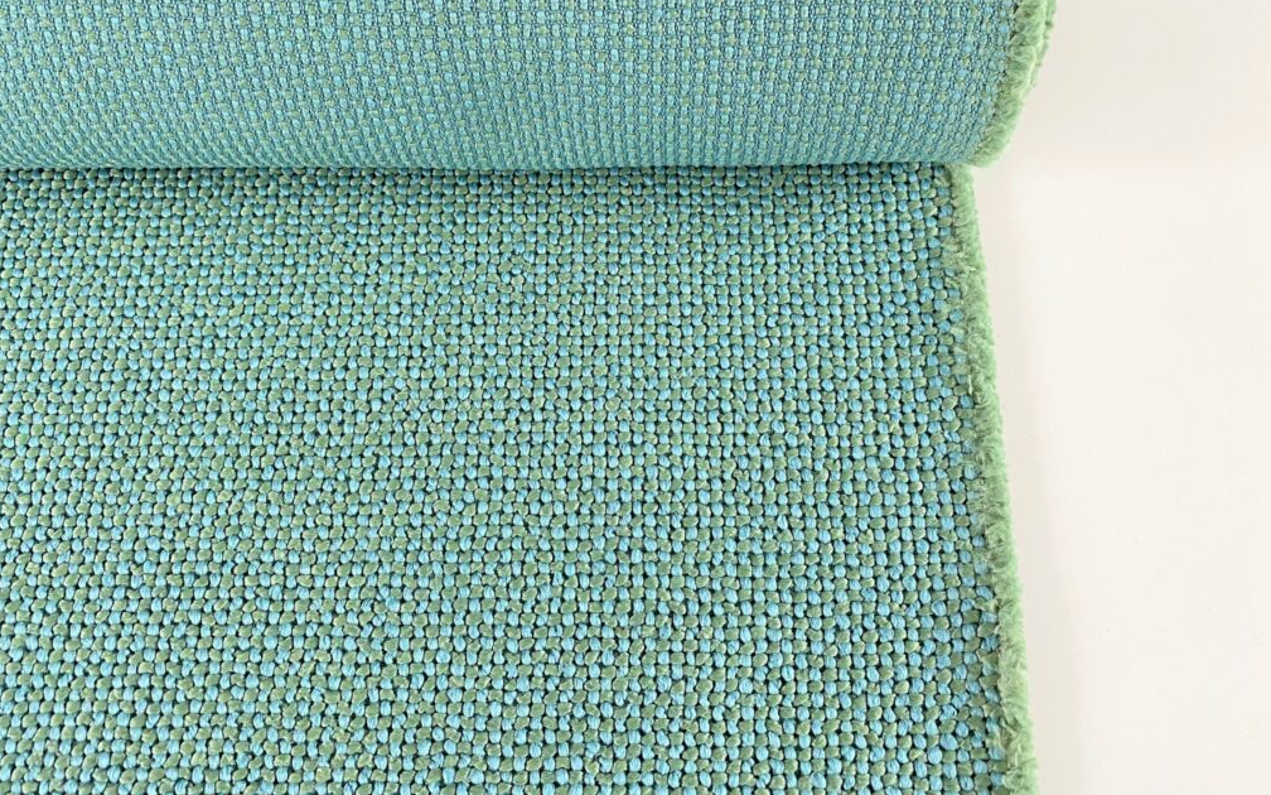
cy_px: 314
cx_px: 643
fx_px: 970
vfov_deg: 44.3
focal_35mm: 28
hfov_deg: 66.5
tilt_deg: -71.8
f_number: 1.8
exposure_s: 1/60
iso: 160
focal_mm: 4.25
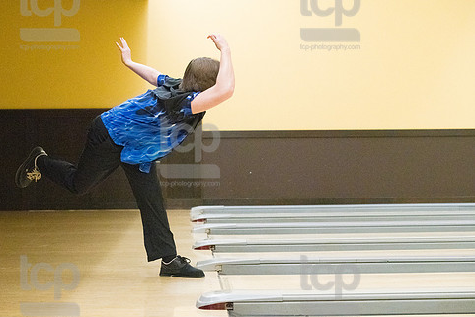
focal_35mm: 94
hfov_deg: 21.6
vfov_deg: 14.6
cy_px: 152
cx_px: 191
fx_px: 1241
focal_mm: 78
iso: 10000
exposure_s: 1/1000
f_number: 4.5
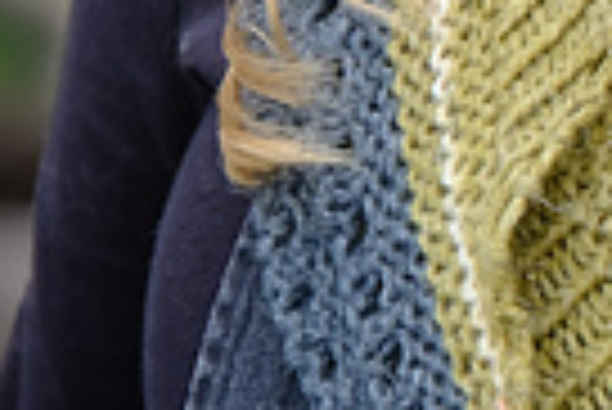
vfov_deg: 1.4
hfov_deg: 2.2
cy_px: -191
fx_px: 16252
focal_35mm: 955
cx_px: 1179
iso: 400
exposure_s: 1/350
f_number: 5.6
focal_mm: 135
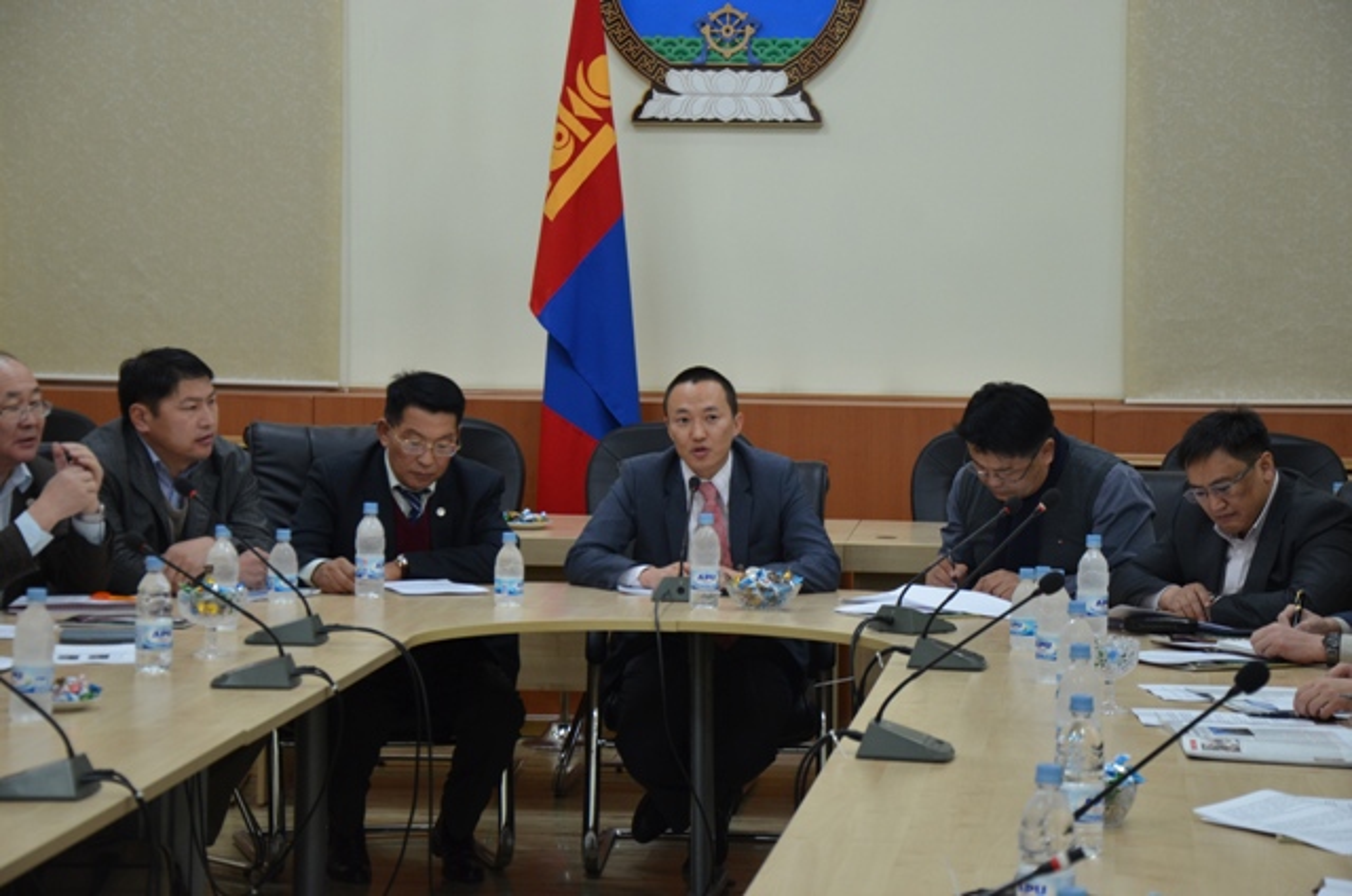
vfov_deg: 13.8
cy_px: 448
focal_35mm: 99
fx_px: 3711
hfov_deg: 20.7
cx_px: 676
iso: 800
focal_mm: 66
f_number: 5.3
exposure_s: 1/60
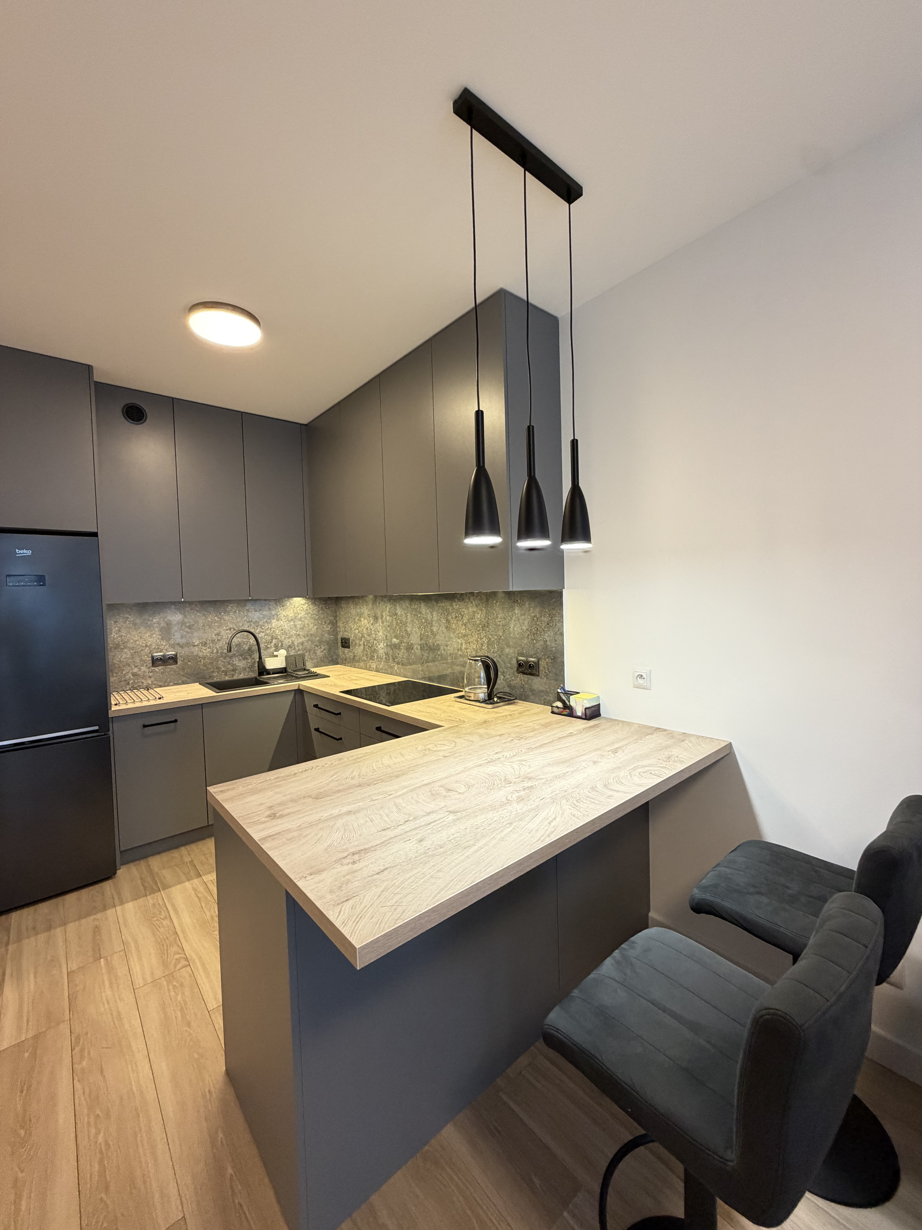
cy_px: 615
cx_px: 461
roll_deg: +0.8
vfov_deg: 102.1
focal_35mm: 14
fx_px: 497
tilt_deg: -1.8
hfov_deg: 85.7
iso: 250
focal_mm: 2.22
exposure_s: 1/50
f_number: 2.2
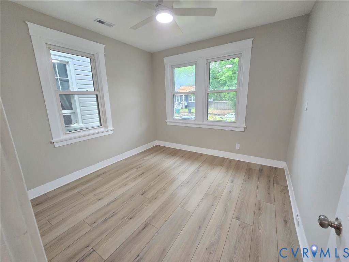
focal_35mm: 13
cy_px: 131
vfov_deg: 89.9
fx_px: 131
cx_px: 174
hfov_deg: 106.2
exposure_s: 1/60
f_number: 2.2
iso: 250
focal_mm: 2.2
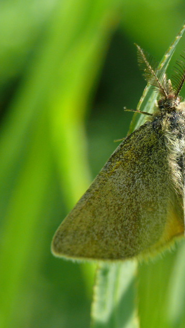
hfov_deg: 3.1
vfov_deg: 5.5
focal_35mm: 392
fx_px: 3418
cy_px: 164
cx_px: 196
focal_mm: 56.8
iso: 200
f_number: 9
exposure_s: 1/125
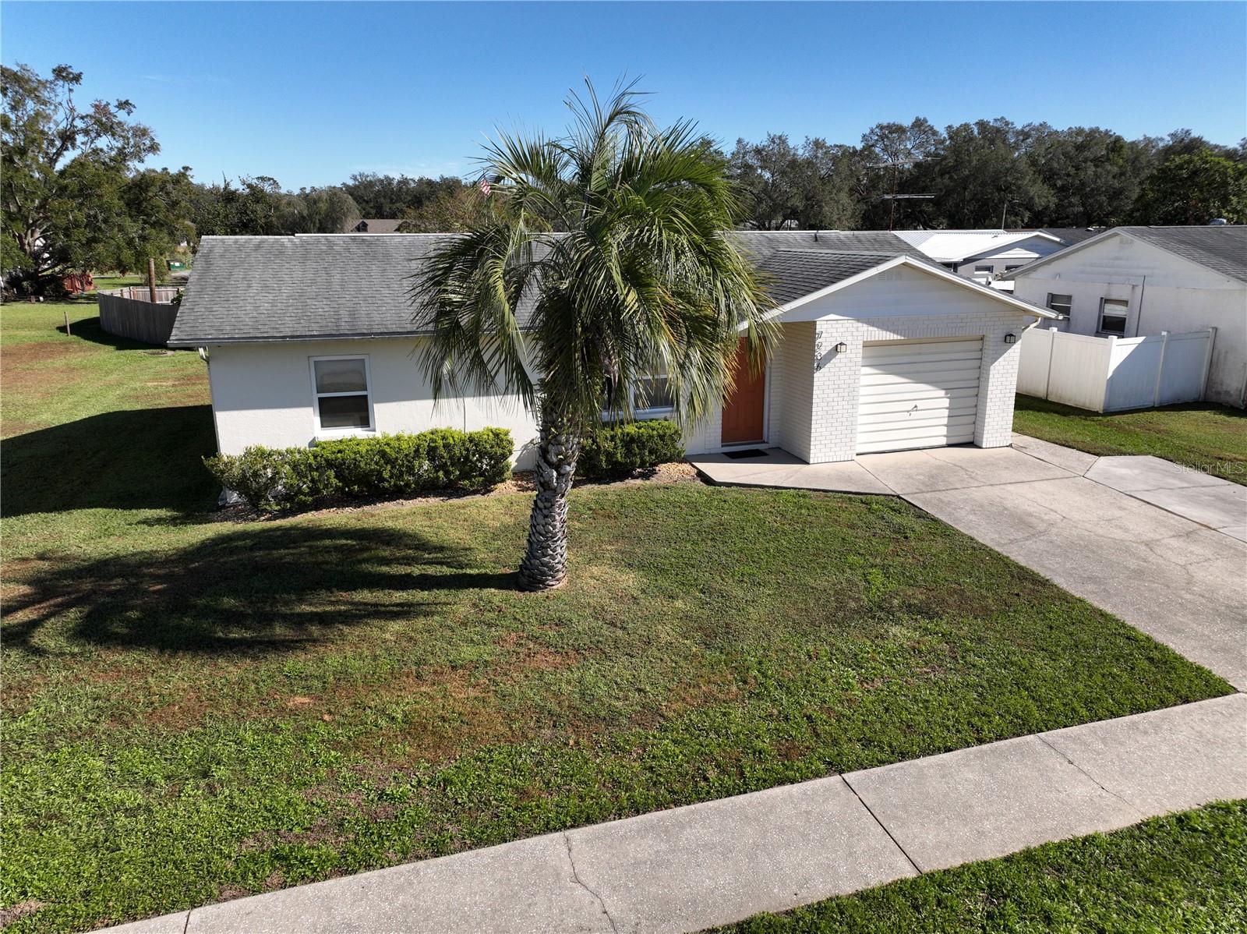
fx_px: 864
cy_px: 467
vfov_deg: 56.8
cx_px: 624
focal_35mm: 24
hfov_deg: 71.6
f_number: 2.8
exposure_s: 1/60
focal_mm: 12.29
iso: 100
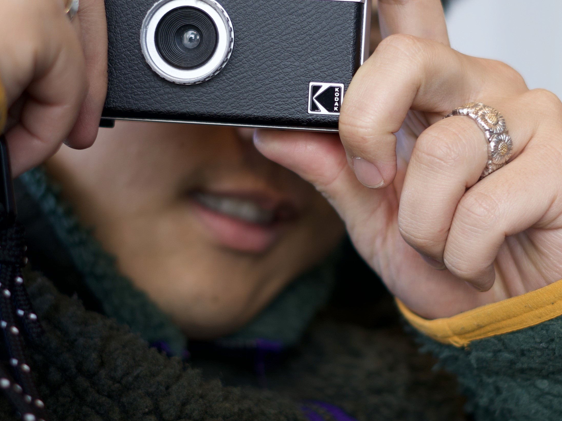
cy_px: 173
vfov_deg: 11.2
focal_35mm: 132
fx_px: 2143
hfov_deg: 14.9
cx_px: 405
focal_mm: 50
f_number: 1.8
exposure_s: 1/125
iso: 100
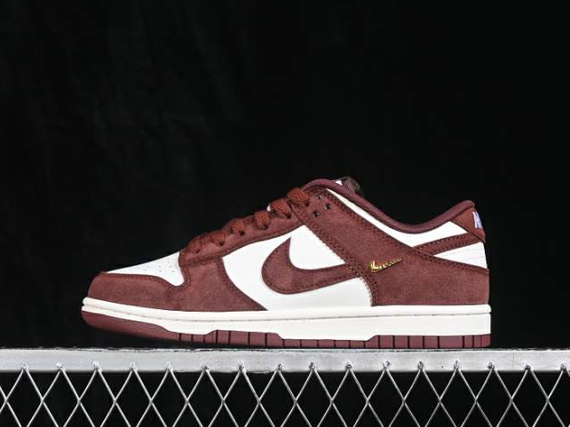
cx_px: 290
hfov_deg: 23.8
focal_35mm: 82
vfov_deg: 18.0
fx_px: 1350
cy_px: 215
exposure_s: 1/80
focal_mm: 50
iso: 160
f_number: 7.1
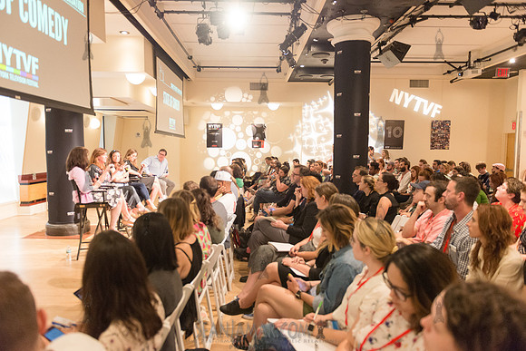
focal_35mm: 24
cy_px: 176
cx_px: 263
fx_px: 351
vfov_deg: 53.2
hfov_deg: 73.7
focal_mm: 24
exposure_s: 1/200
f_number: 2.8
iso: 4000
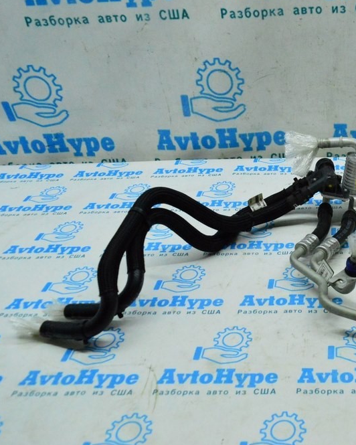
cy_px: 220
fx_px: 514
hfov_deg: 36.0
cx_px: 317
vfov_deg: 46.8
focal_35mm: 39
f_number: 6.3
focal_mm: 18
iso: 6400
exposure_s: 1/640
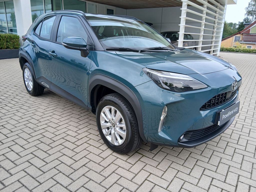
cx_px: 128
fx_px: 192
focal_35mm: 26
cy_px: 96
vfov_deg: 53.1
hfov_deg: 67.3
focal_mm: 3.98
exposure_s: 1/107
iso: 20
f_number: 1.8
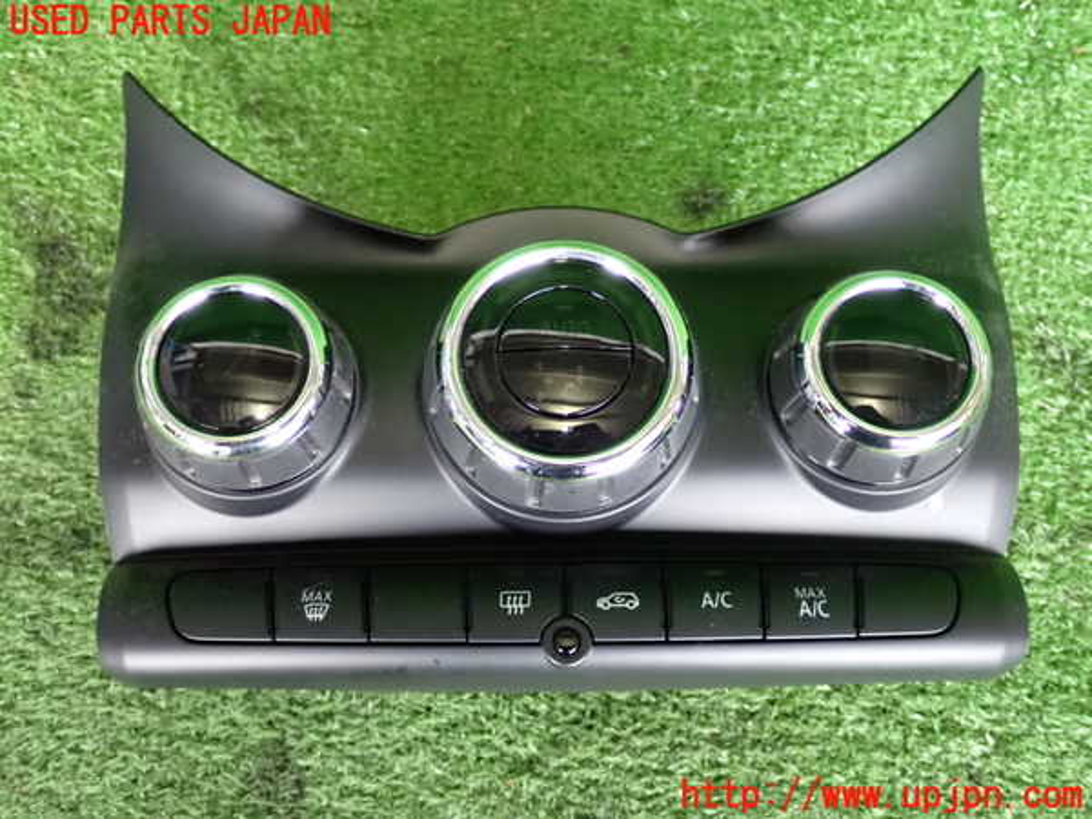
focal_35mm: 44
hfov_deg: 42.9
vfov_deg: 32.9
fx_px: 1388
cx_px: 546
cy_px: 410
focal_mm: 7.84
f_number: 2.9
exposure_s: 1/40
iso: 1250
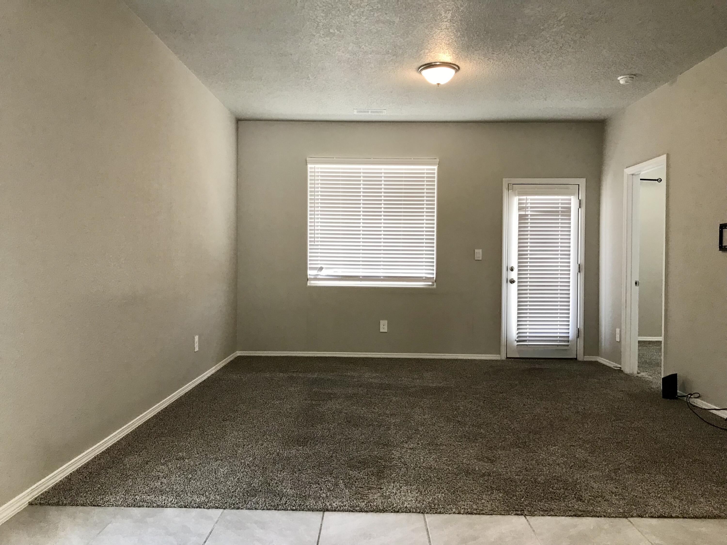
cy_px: 272
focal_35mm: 28
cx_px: 364
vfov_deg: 49.7
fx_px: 588
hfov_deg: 63.4
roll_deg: -0.1
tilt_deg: -0.4
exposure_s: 1/30
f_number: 1.8
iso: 25
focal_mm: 3.99
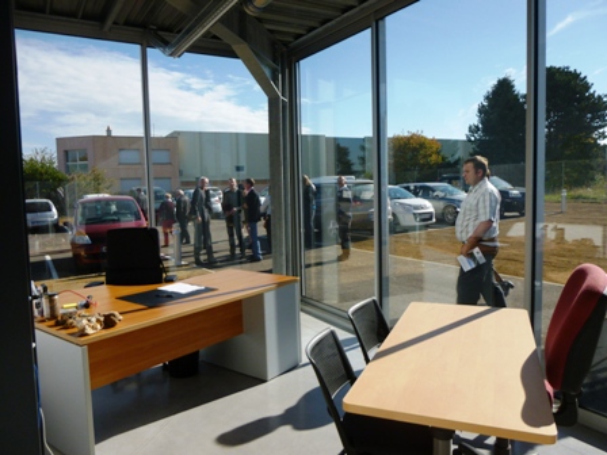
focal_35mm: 25
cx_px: 304
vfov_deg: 54.9
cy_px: 228
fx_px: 438
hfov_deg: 69.4
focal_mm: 4.5
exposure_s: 1/800
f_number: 3.1
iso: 100
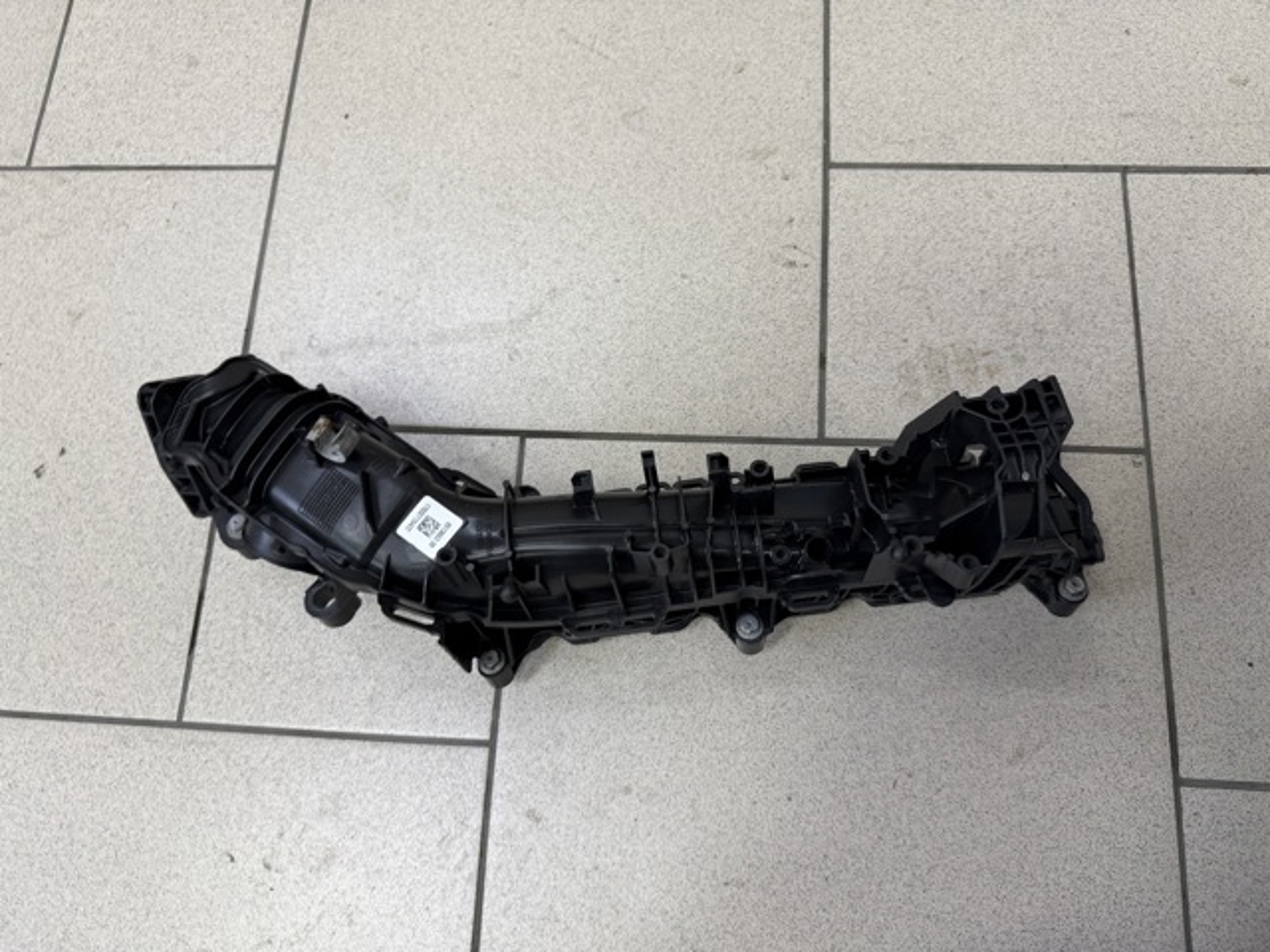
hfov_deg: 71.6
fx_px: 881
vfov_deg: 56.8
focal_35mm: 24
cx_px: 635
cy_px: 476
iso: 125
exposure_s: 1/50
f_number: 1.78
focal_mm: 6.76
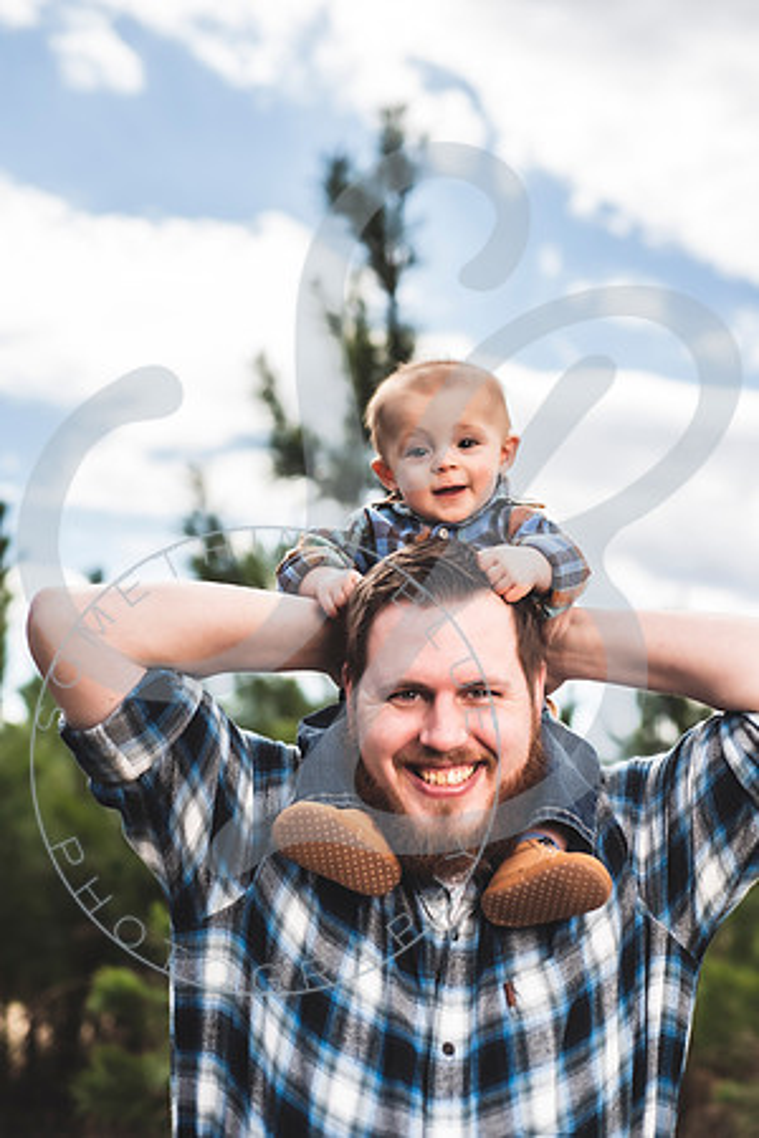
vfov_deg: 39.6
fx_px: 1581
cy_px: 569
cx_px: 380
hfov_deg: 27.0
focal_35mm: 50
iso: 100
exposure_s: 1/2000
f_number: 2.8
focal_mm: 50
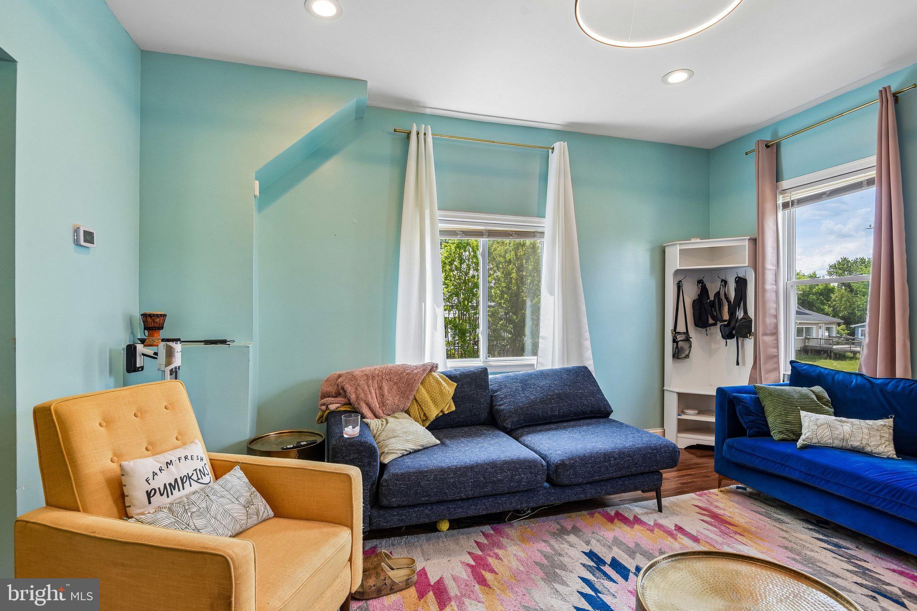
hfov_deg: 96.7
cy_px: 306
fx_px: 407
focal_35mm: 16
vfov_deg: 73.7
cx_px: 458
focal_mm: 16
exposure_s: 1/40
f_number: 8
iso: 400
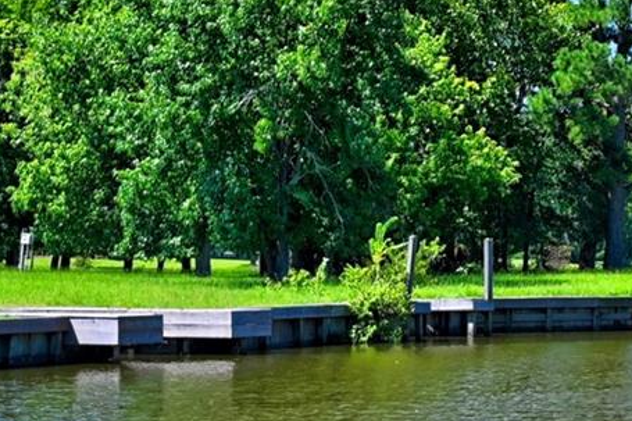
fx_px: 2369
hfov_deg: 14.1
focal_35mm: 135
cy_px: 315
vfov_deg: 10.1
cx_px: 971
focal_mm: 30
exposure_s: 1/640
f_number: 8
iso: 400
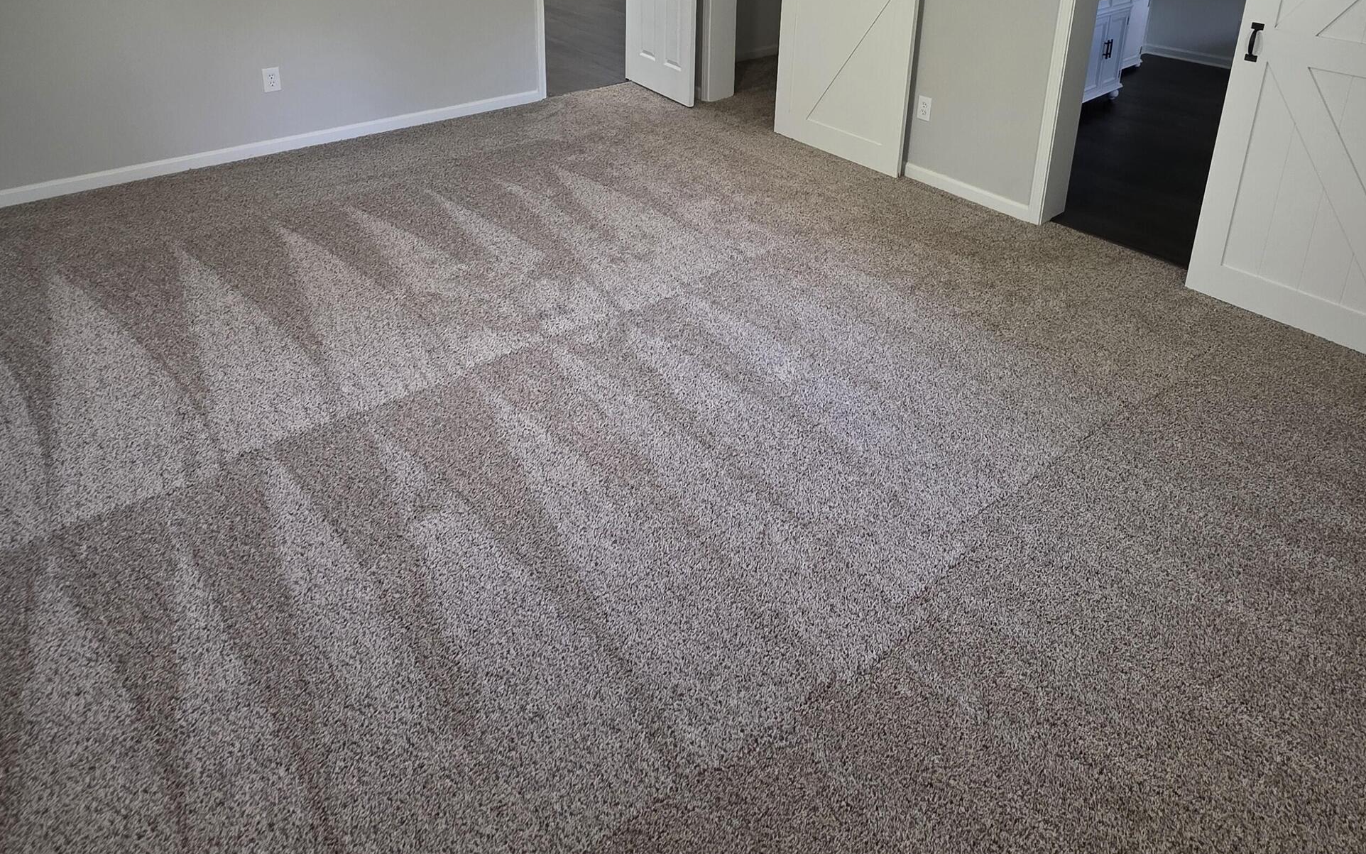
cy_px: 103
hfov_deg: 79.3
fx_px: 819
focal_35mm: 22
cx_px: 767
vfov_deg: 49.7
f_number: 1.9
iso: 200
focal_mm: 2.2
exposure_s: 1/60
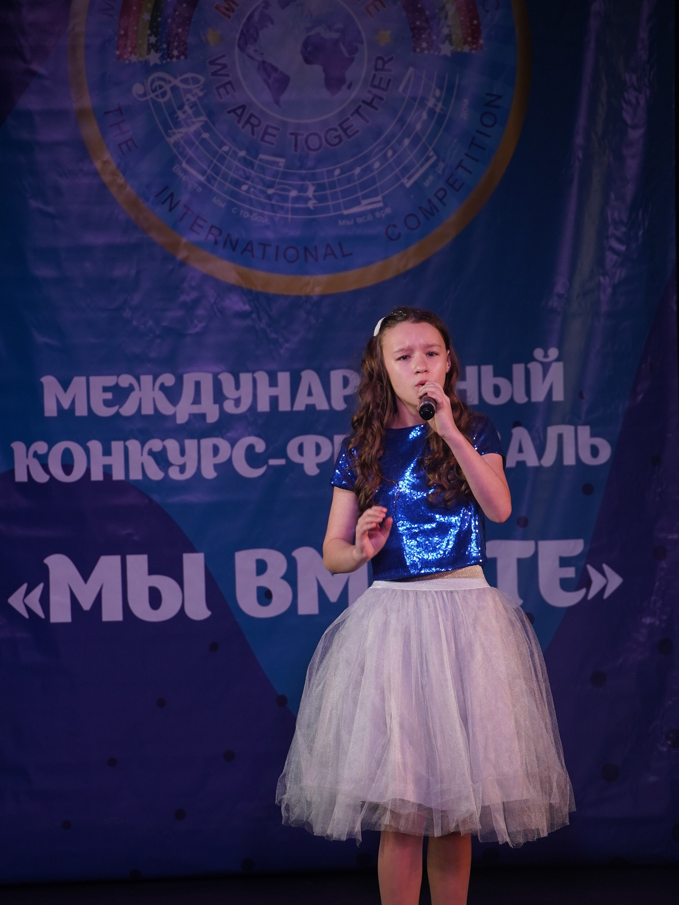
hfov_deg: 6.4
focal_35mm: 233
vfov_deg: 8.5
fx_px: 6093
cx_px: 412
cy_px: 545
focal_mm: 176
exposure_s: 1/250
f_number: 5.6
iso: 1600
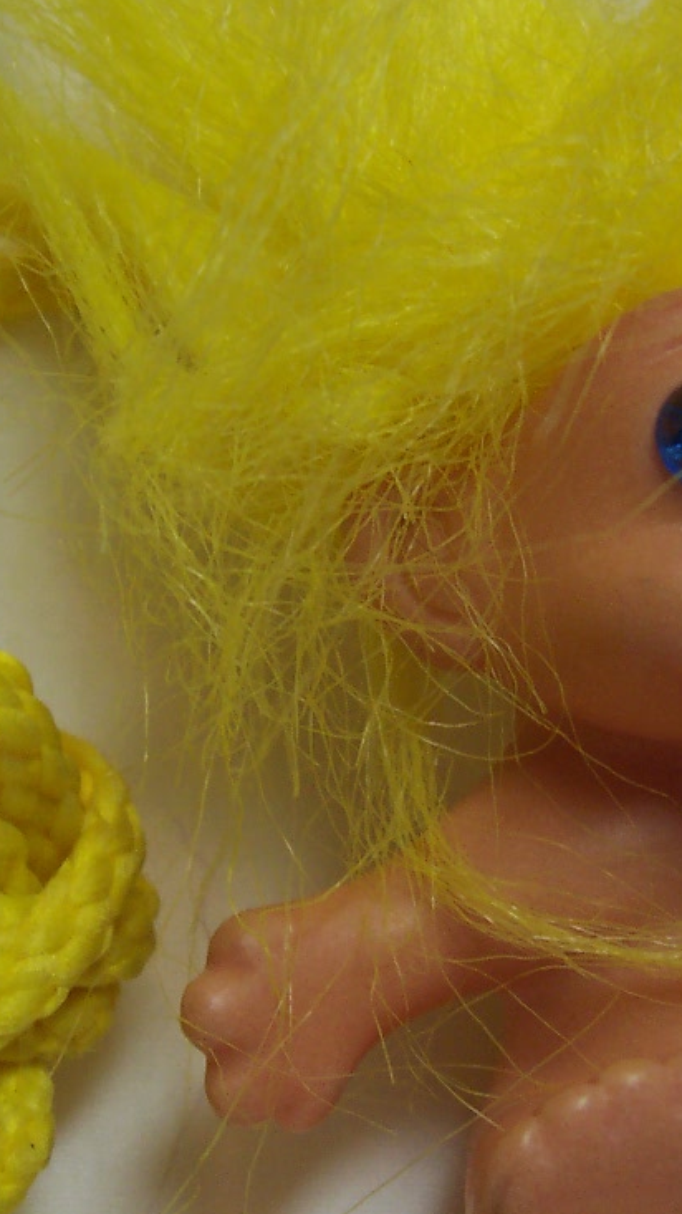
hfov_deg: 18.2
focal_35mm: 66
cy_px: 712
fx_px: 2123
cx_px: 414
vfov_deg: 31.8
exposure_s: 1/90
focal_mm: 5.6
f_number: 2.8
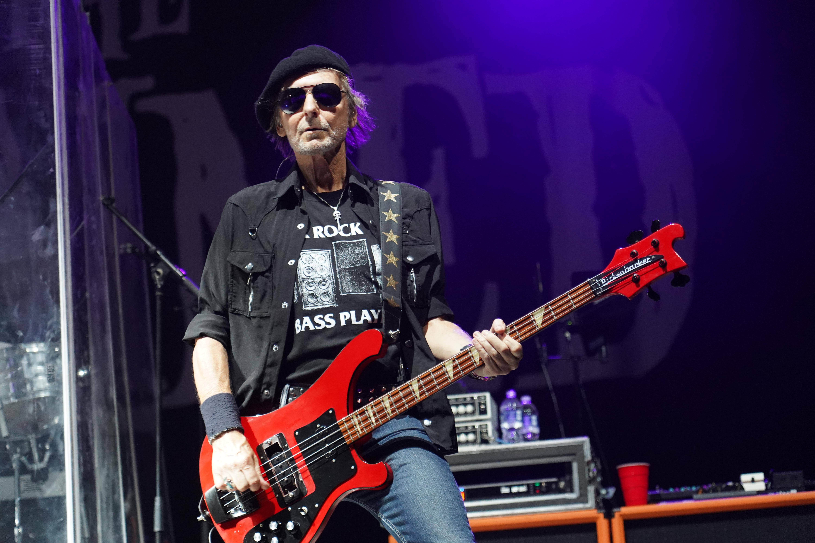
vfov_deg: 13.0
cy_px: 272
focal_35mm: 105
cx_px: 408
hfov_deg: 19.5
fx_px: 2377
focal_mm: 105
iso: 5000
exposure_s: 1/160
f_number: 4
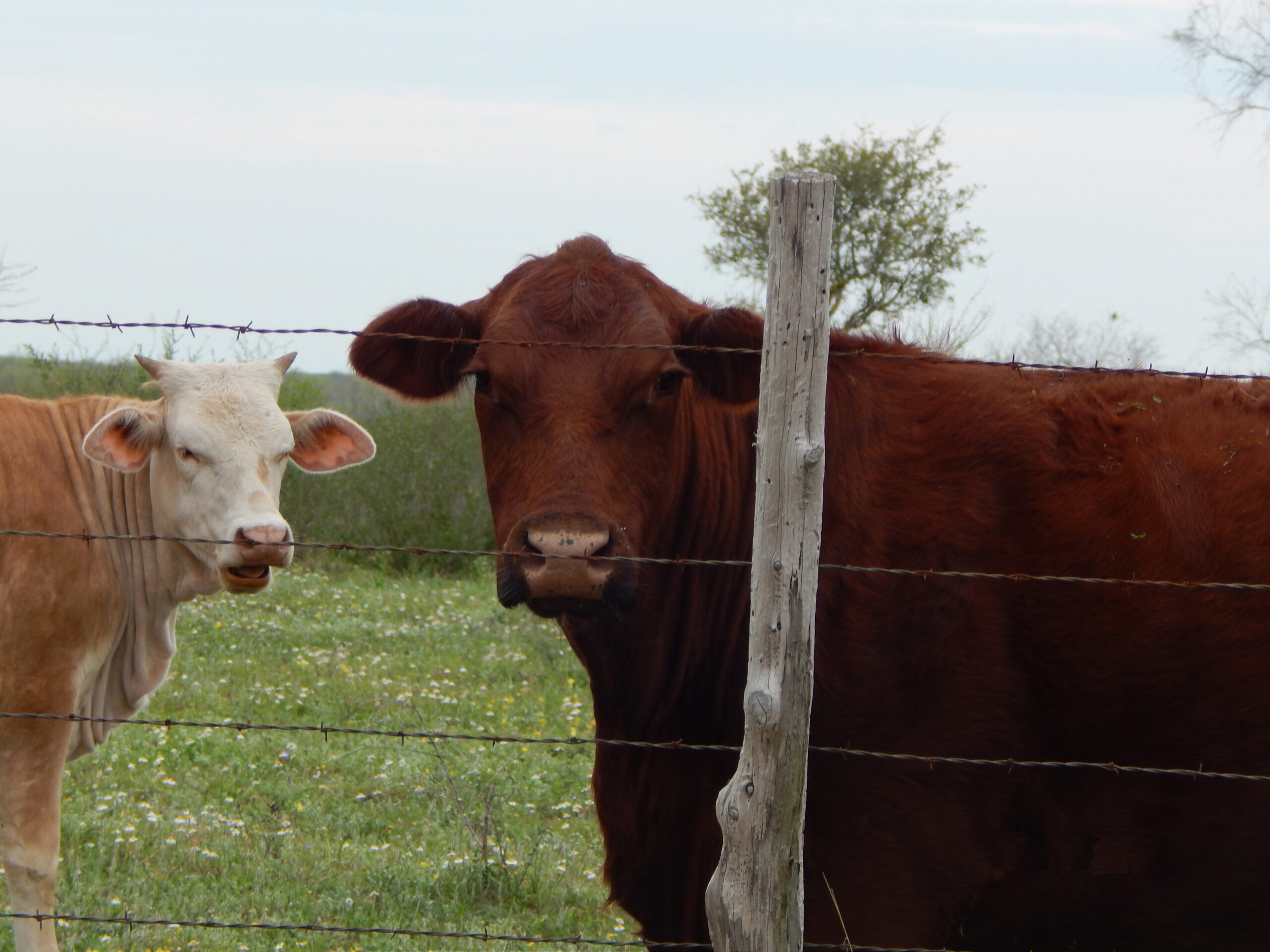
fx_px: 9245
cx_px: 635
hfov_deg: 7.9
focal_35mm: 252
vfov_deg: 5.9
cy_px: 476
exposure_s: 1/320
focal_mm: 44.9
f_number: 5.6
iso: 125
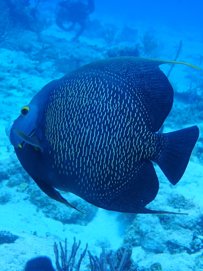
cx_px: 102
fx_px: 485
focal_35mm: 62
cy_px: 136
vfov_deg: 31.2
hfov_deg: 23.7
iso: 100
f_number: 3.6
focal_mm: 11.09
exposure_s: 1/125
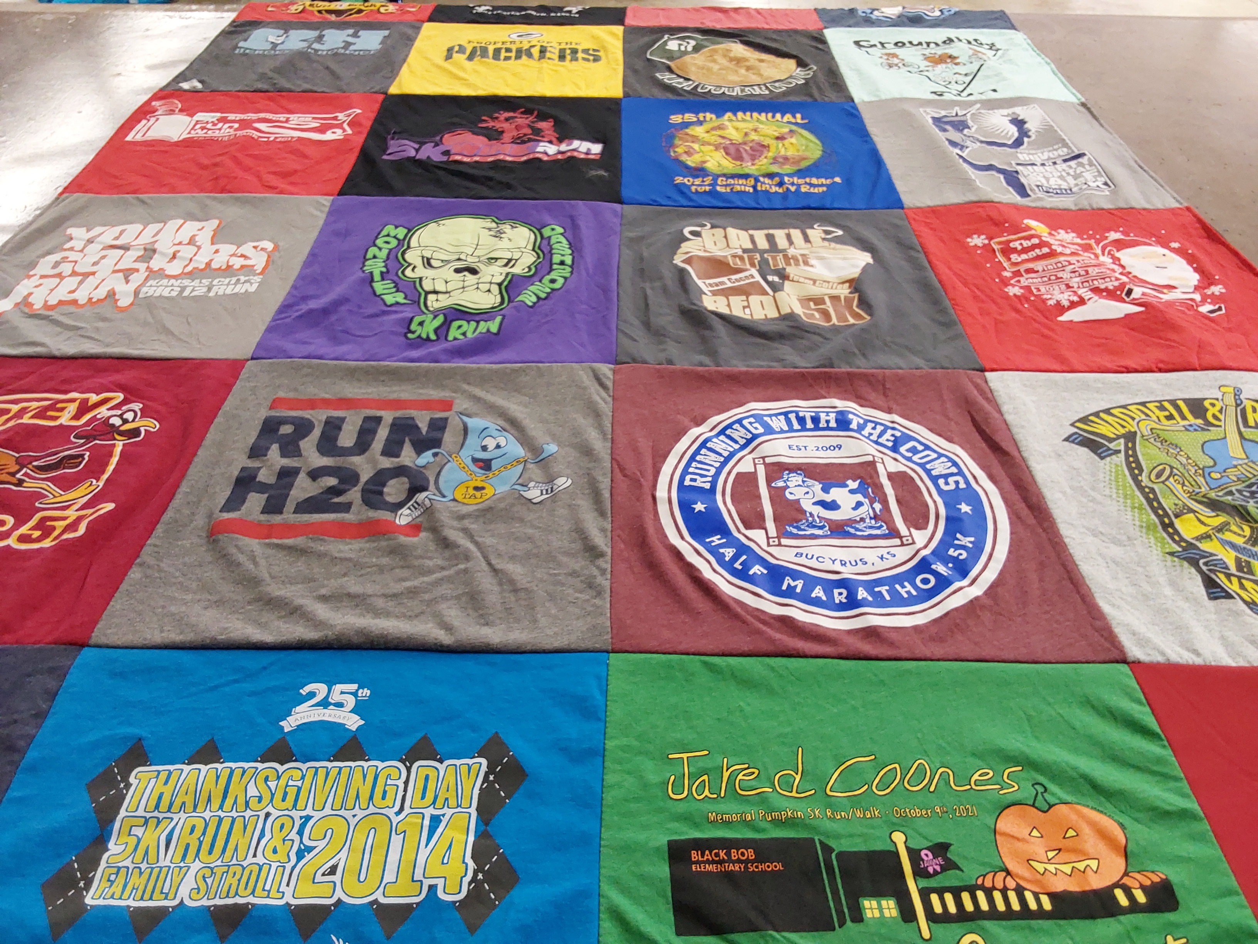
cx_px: 629
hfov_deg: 63.4
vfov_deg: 49.7
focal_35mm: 28
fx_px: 1018
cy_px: 472
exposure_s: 1/50
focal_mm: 2.91
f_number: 1.9
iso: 125
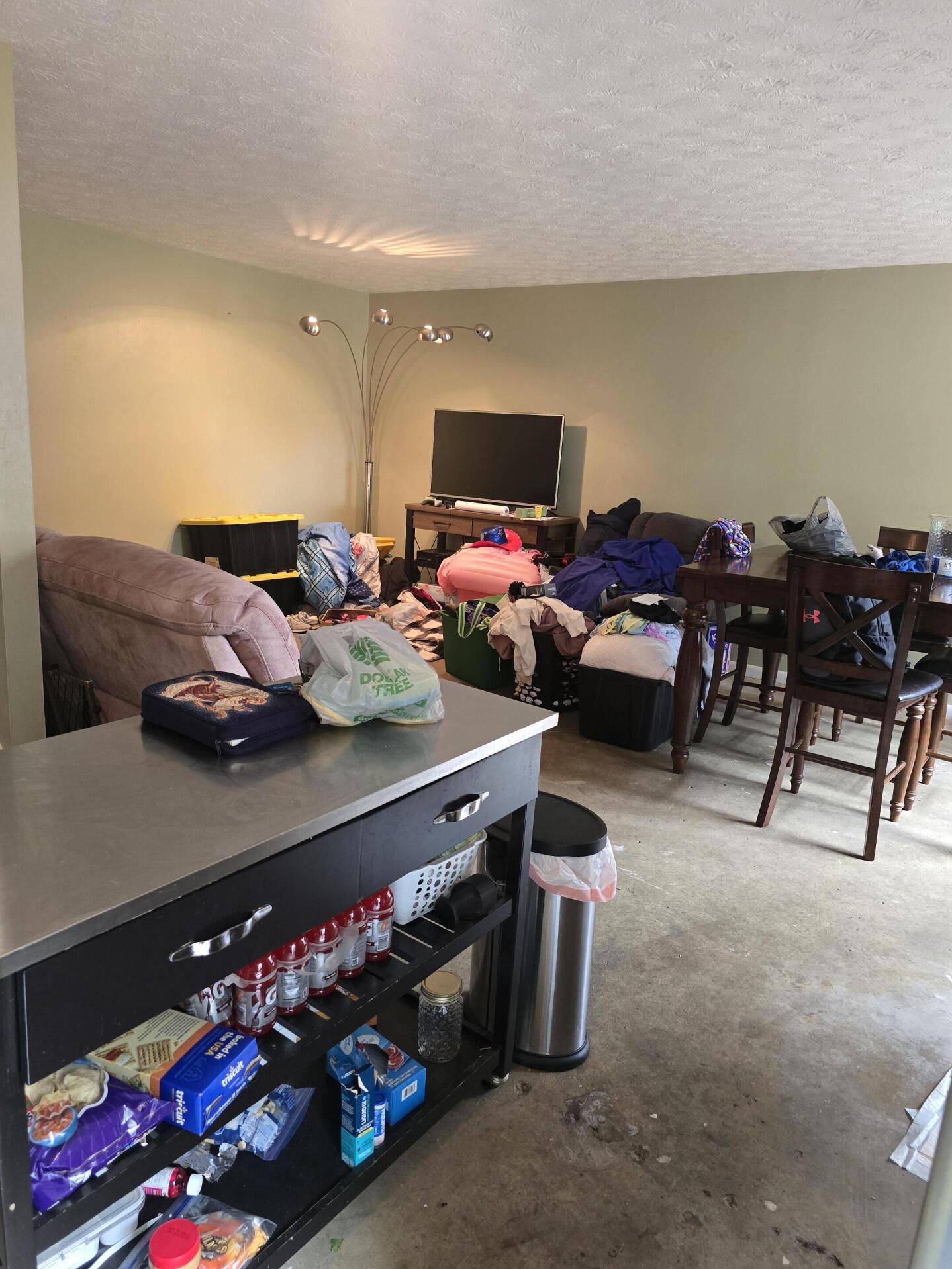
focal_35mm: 24
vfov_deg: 71.6
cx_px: 491
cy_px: 632
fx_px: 880
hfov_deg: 56.8
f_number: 1.7
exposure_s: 1/60
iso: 800
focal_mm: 6.3
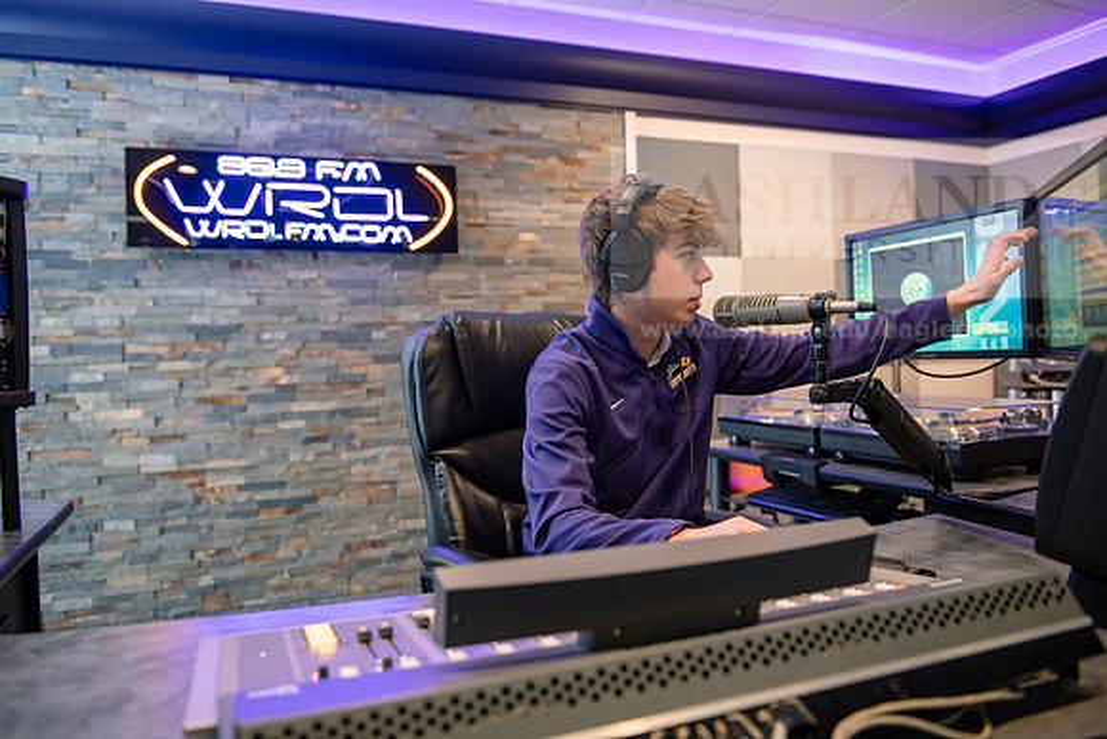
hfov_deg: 65.5
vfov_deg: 46.4
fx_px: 861
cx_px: 554
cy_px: 370
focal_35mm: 28
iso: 800
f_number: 2.8
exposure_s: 1/60
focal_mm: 28
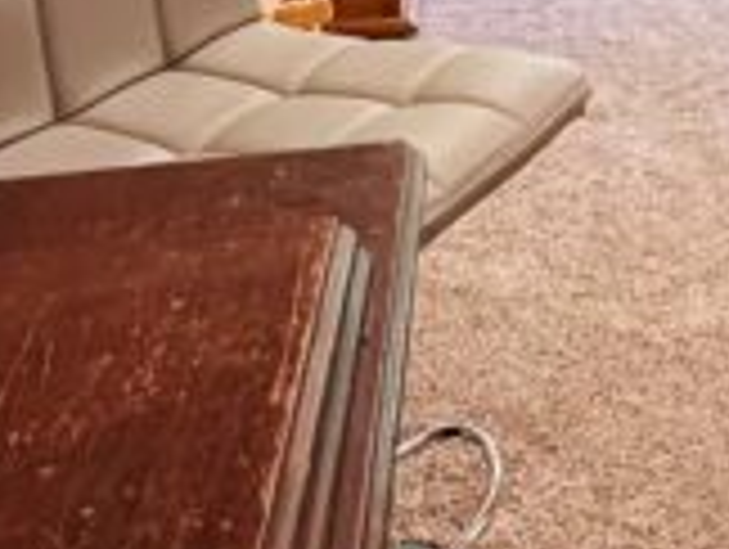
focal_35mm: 69
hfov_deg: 23.8
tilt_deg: -11.7
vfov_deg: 19.6
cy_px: -180
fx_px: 1455
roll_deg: -2.8
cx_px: 1012
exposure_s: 1/59
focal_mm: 2.22
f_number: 2.2
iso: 500
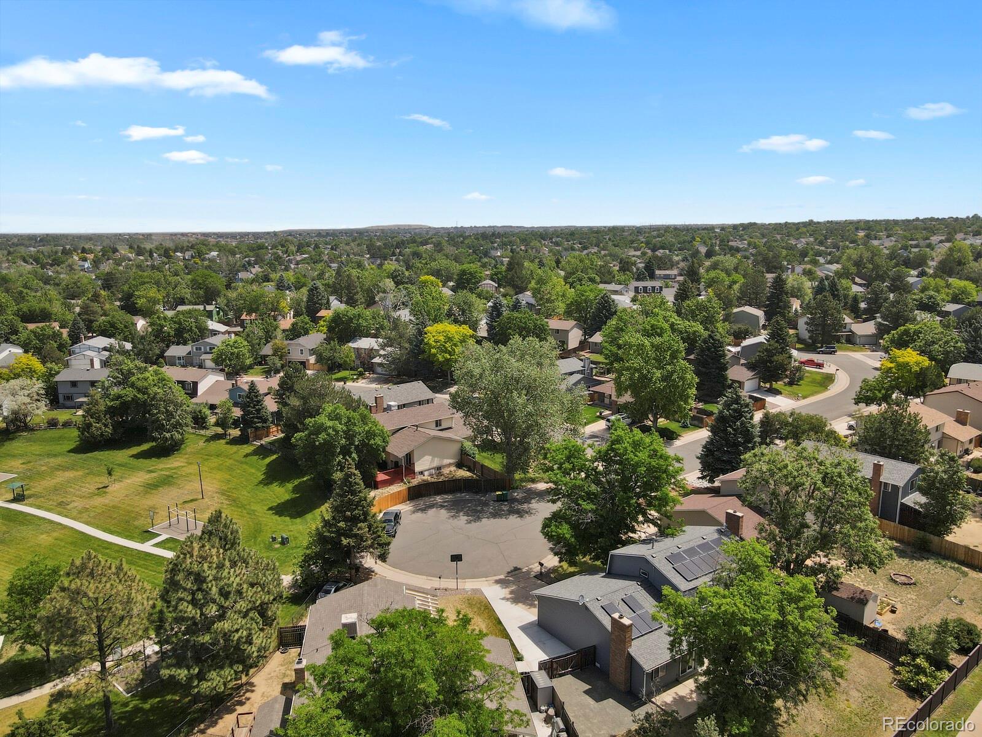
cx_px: 491
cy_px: 368
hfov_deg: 71.6
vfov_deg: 56.8
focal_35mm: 24
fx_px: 681
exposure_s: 1/640
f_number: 2.8
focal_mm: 4.5
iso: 100
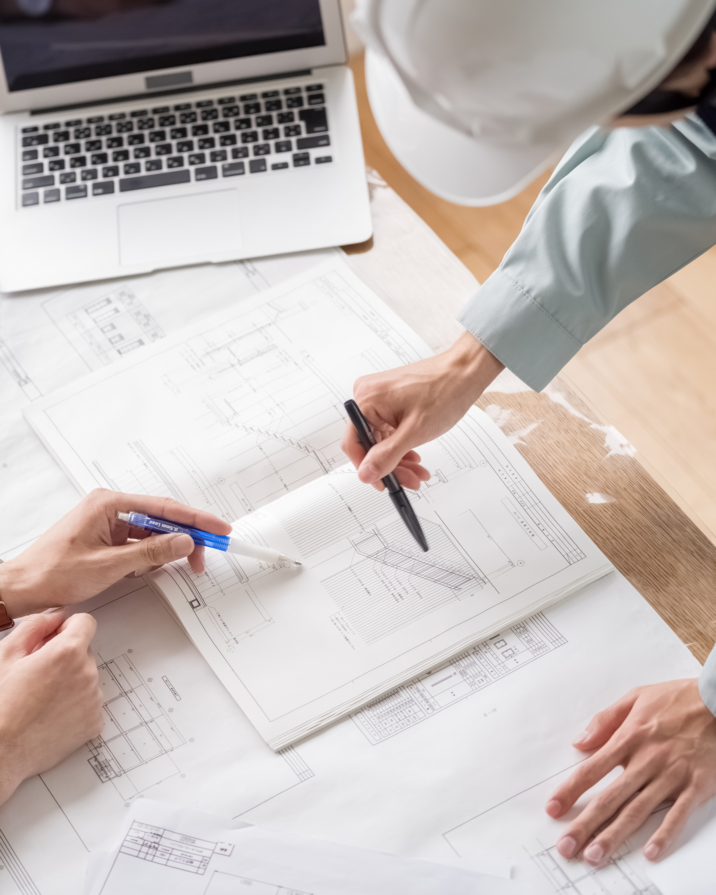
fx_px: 2622
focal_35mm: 99
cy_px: 446
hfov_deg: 15.5
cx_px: 249
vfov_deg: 19.4
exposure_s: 1/160
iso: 800
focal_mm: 70
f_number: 2.8
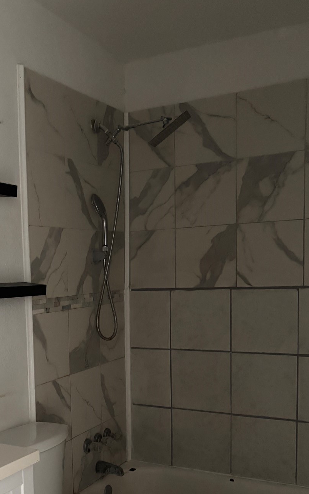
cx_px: 60
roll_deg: +0.8
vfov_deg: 44.5
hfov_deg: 28.6
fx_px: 593
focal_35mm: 44
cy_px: 335
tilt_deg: -7.2
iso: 640
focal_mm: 5.96
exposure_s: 1/30
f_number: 1.6
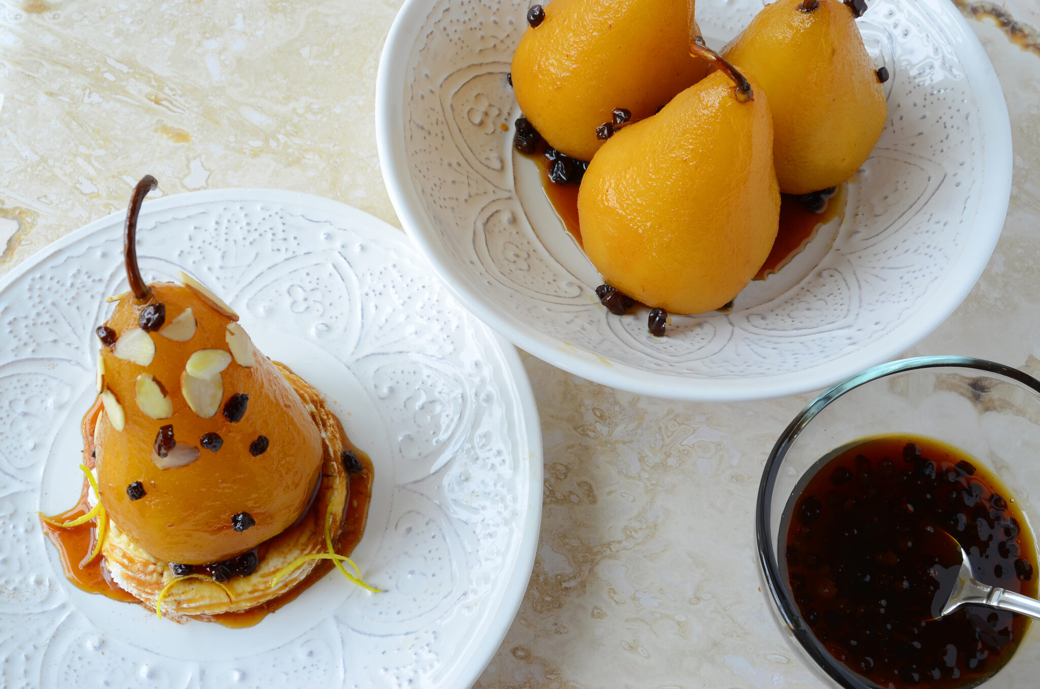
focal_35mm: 42
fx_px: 1211
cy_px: 344
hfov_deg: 46.5
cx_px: 520
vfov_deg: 31.7
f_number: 10
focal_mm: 28
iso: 100
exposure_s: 1/4
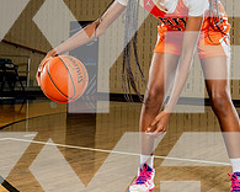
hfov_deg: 28.3
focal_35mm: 67
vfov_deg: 22.6
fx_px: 476
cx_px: 140
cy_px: 49
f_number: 5.6
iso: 400
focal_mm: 24
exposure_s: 1/250
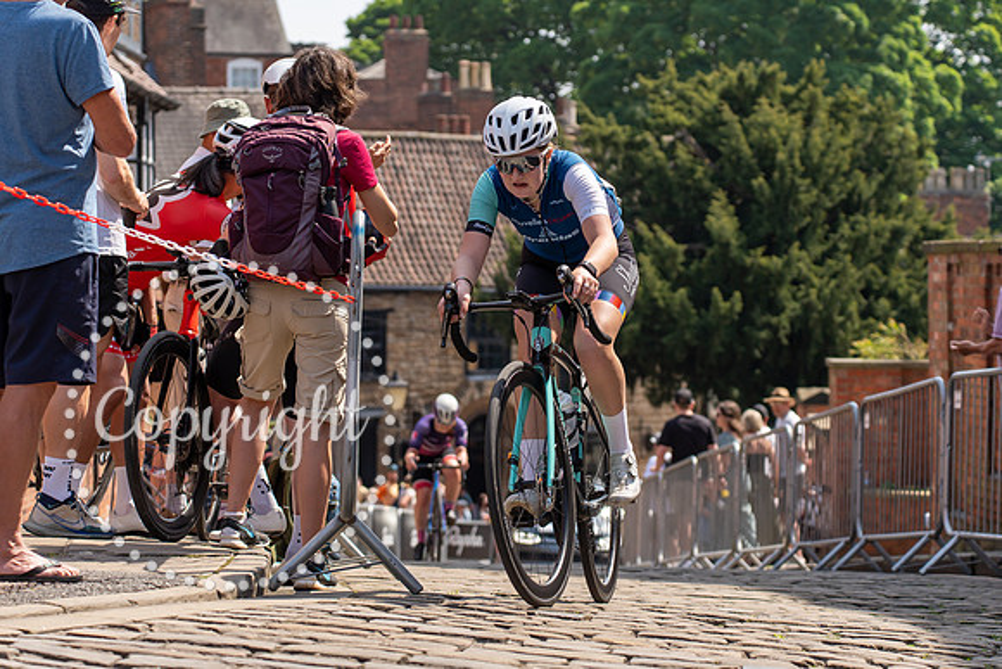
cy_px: 254
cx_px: 547
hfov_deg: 20.3
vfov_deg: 13.6
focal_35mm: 101
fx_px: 2800
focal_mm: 72
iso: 160
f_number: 3.5
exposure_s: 1/2500
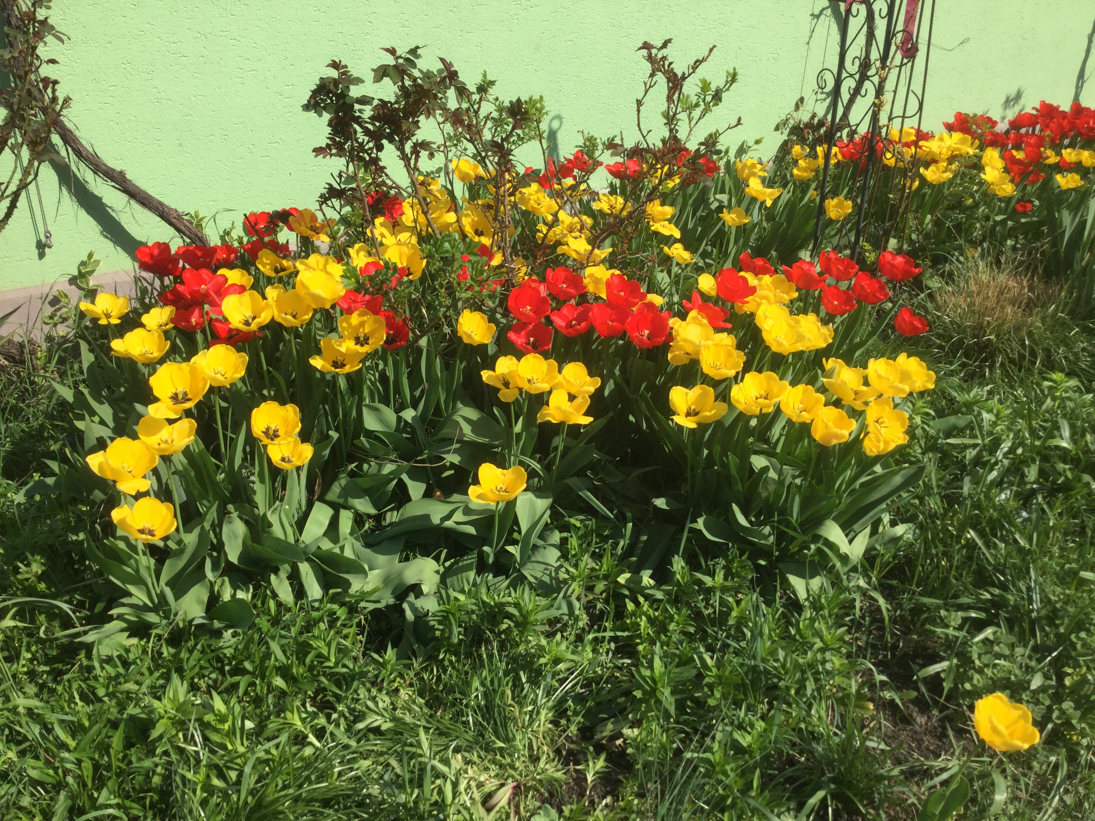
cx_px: 548
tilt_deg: -29.4
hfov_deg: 58.4
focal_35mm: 31
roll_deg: -2.7
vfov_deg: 45.4
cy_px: 410
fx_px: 981
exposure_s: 1/1481
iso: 25
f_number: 2.4
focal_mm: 3.3
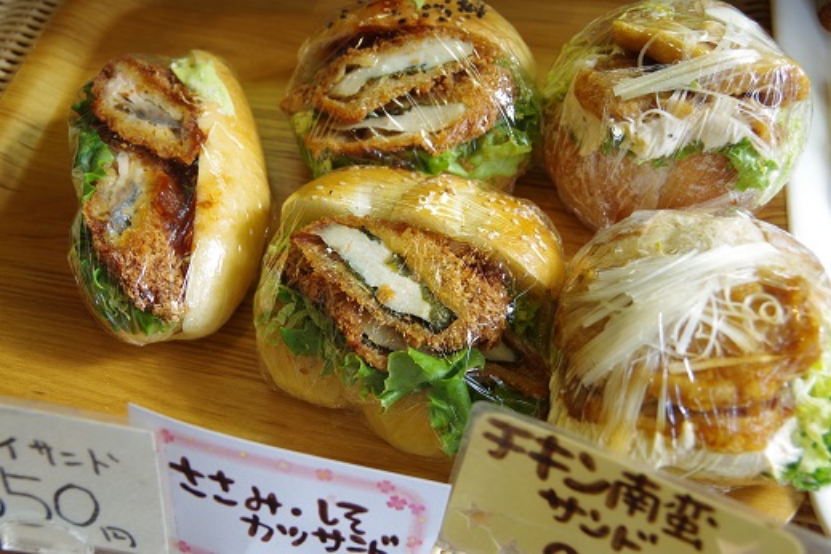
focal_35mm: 42
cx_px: 416
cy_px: 277
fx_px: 969
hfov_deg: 46.4
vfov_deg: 31.9
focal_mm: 28
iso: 200
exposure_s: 1/60
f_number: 5.6
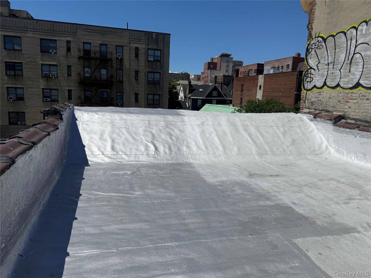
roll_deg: -5.2
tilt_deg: -7.7
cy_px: 139
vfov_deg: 56.8
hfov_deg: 71.6
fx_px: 257
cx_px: 186
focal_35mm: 24
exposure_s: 1/14286
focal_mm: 6.76
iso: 80
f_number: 1.78
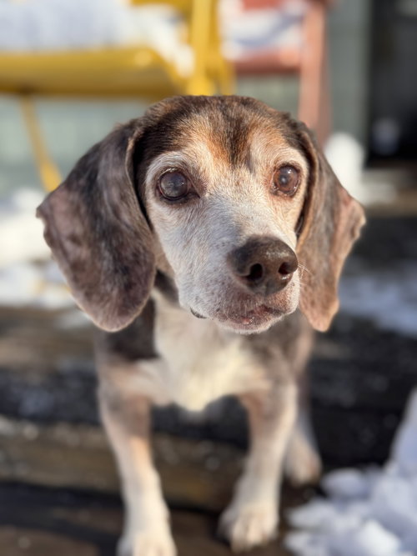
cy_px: 278
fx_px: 771
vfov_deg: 39.7
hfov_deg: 30.3
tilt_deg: -14.7
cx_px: 208
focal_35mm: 48
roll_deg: +2.3
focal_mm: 6.76
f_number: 1.78
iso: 64
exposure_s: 1/2833
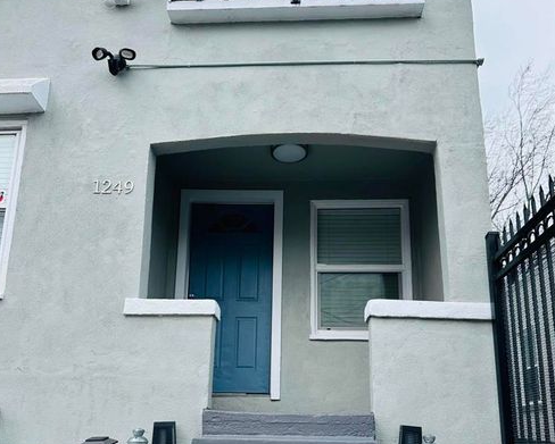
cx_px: 274
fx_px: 526
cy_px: 308
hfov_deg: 55.6
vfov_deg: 44.9
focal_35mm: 32
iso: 80
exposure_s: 1/1916
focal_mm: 6.86
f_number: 1.78
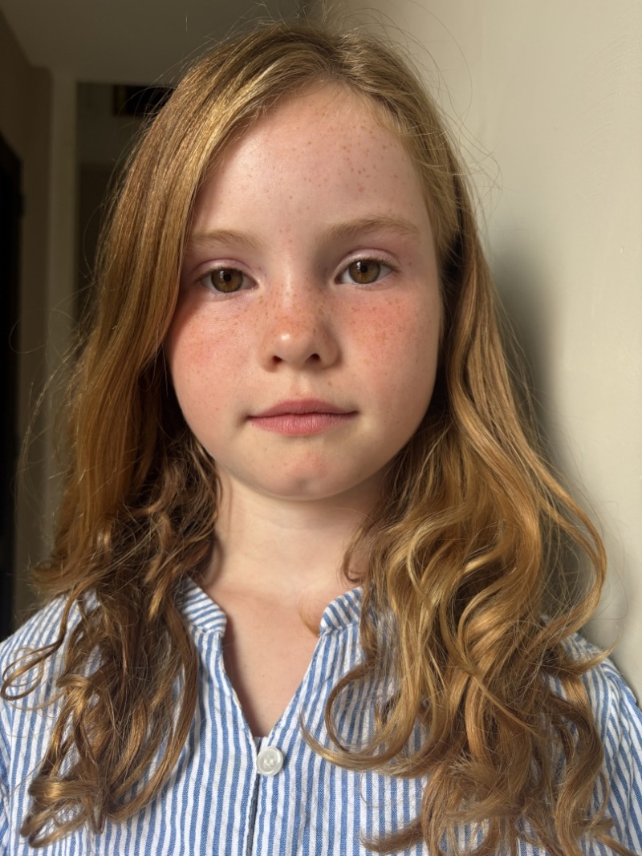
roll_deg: -1.2
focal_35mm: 26
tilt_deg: +2.0
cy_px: 428
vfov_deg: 67.3
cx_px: 321
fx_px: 643
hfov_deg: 53.1
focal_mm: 5.96
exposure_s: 1/121
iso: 100
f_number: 1.6
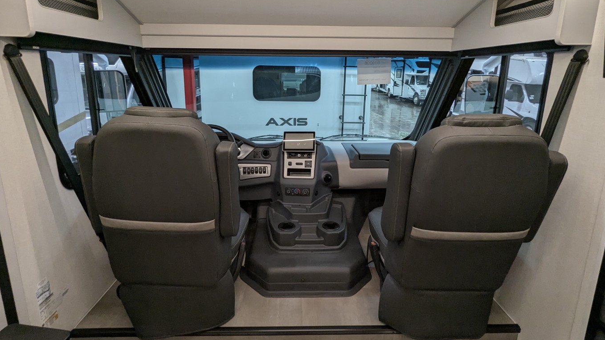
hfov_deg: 92.7
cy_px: 128
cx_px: 303
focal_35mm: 18
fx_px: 289
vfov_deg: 60.2
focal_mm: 2.35
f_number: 2.2
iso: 133
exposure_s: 1/60
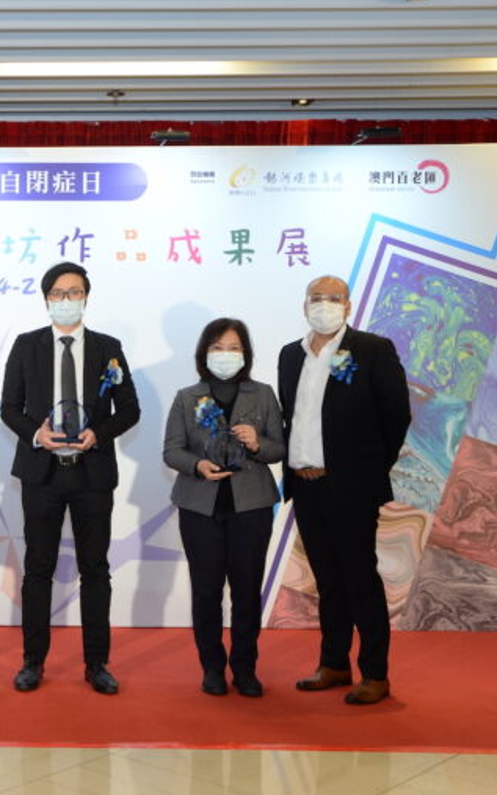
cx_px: -30
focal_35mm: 54
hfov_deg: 22.8
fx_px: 1170
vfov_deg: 37.5
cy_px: 396
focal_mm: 35
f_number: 6.3
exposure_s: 1/100
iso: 1000
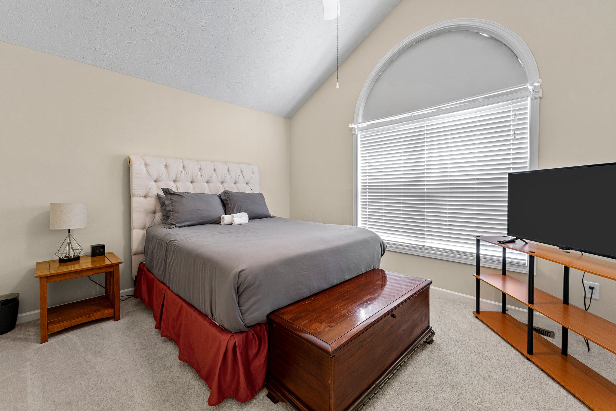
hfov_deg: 104.3
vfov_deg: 81.2
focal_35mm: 14
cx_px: 308
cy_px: 206
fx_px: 240
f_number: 8
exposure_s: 1/2.5
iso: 200
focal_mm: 14
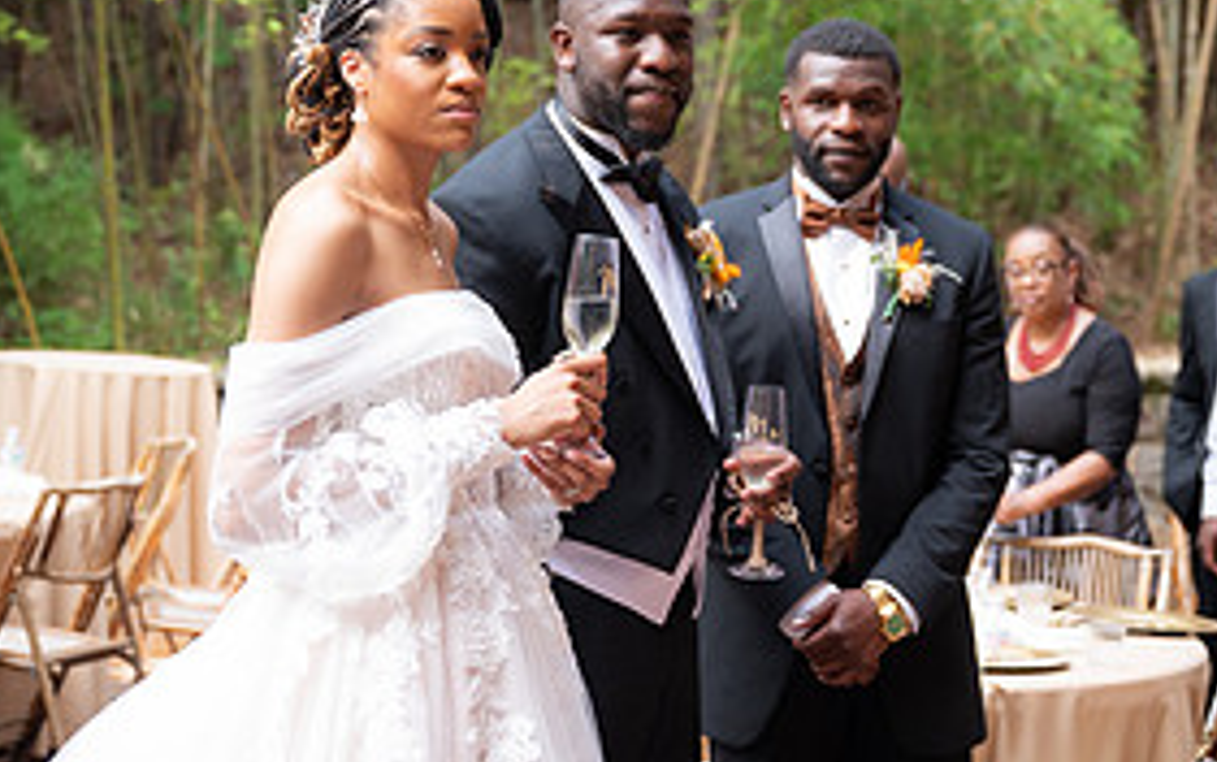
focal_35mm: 75
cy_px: 216
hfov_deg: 27.5
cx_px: 608
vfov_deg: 17.3
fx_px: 2489
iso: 800
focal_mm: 46
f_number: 2.8
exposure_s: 1/250
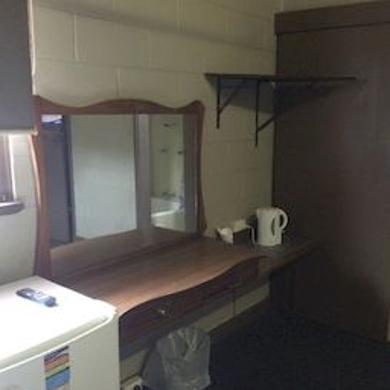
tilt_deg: -10.4
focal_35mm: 35
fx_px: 446
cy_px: 197
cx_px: 257
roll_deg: -0.9
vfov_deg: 47.2
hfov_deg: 46.5
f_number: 2.2
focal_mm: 4.15
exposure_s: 1/15
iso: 400
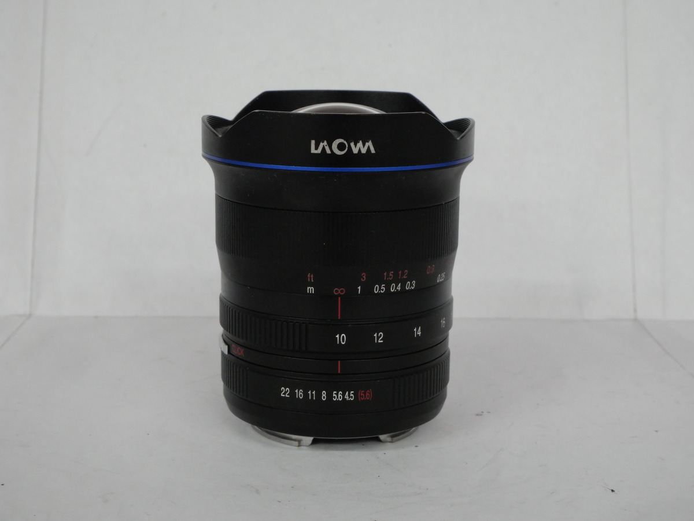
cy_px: 260
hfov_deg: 30.3
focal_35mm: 64
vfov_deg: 22.9
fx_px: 1283
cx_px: 347
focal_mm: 32
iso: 3200
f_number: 11
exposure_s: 1/80
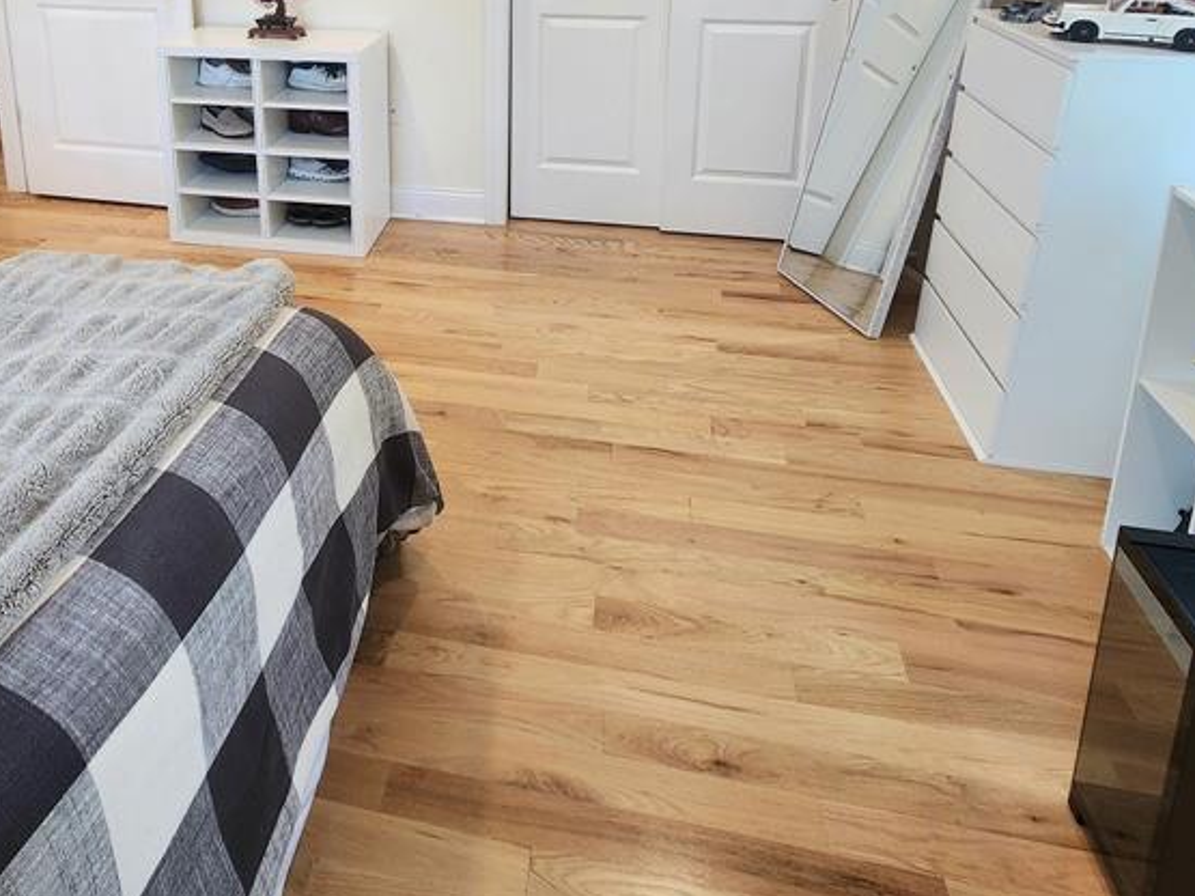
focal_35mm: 24
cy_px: 82
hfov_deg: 70.2
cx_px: 433
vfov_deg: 50.1
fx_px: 828
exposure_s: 1/60.2
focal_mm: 2.2
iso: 125
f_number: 2.2
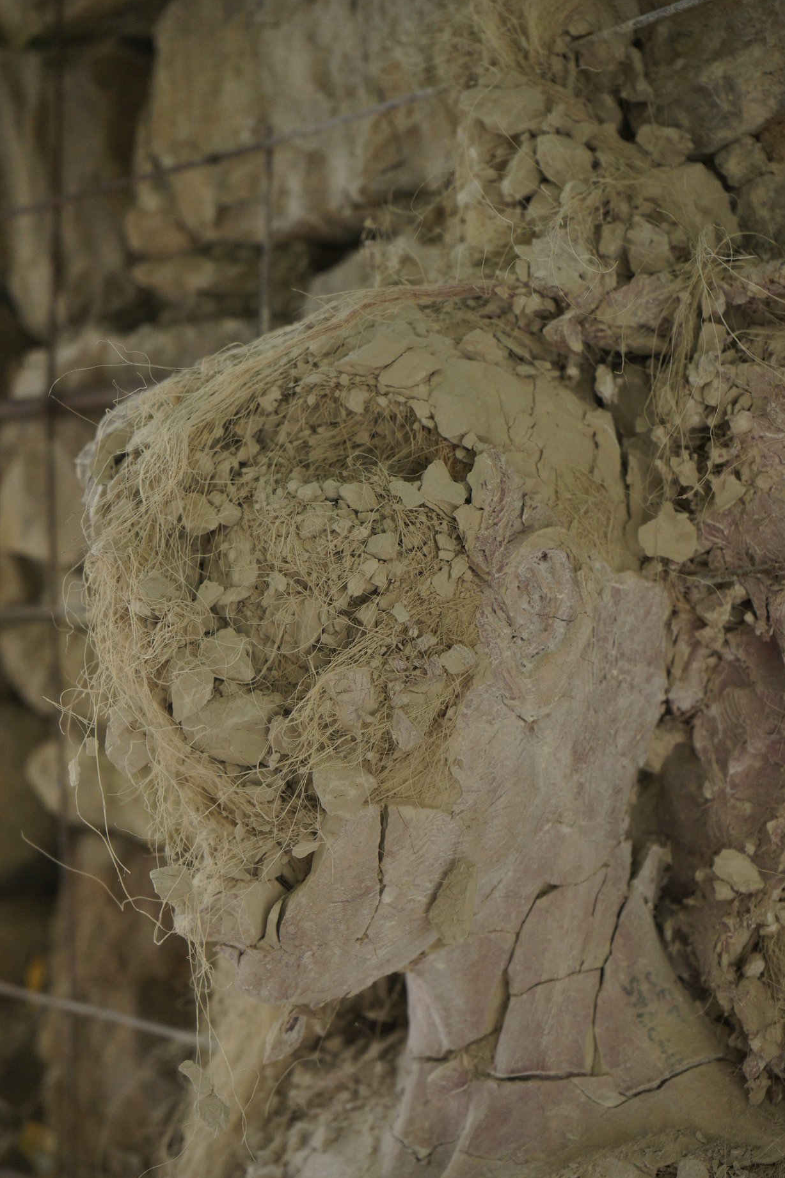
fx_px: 2388
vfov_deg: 27.7
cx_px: 378
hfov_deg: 18.7
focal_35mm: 73
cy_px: 597
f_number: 5.6
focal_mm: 70
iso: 640
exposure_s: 1/125
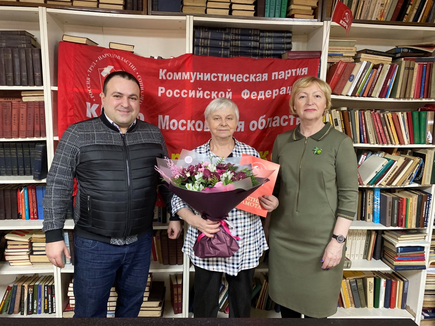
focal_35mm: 26
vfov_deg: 53.1
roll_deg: -2.2
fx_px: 327
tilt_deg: -8.1
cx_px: 218
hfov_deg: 67.3
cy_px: 163
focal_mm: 4.25
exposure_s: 1/50
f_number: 1.8
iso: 400
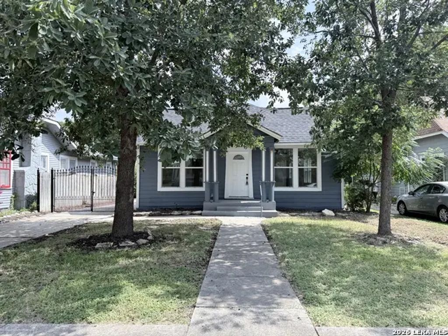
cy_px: 168
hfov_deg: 71.6
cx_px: 224
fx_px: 311
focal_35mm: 24
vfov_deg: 56.8
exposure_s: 1/2525
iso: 100
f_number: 1.78
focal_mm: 6.76
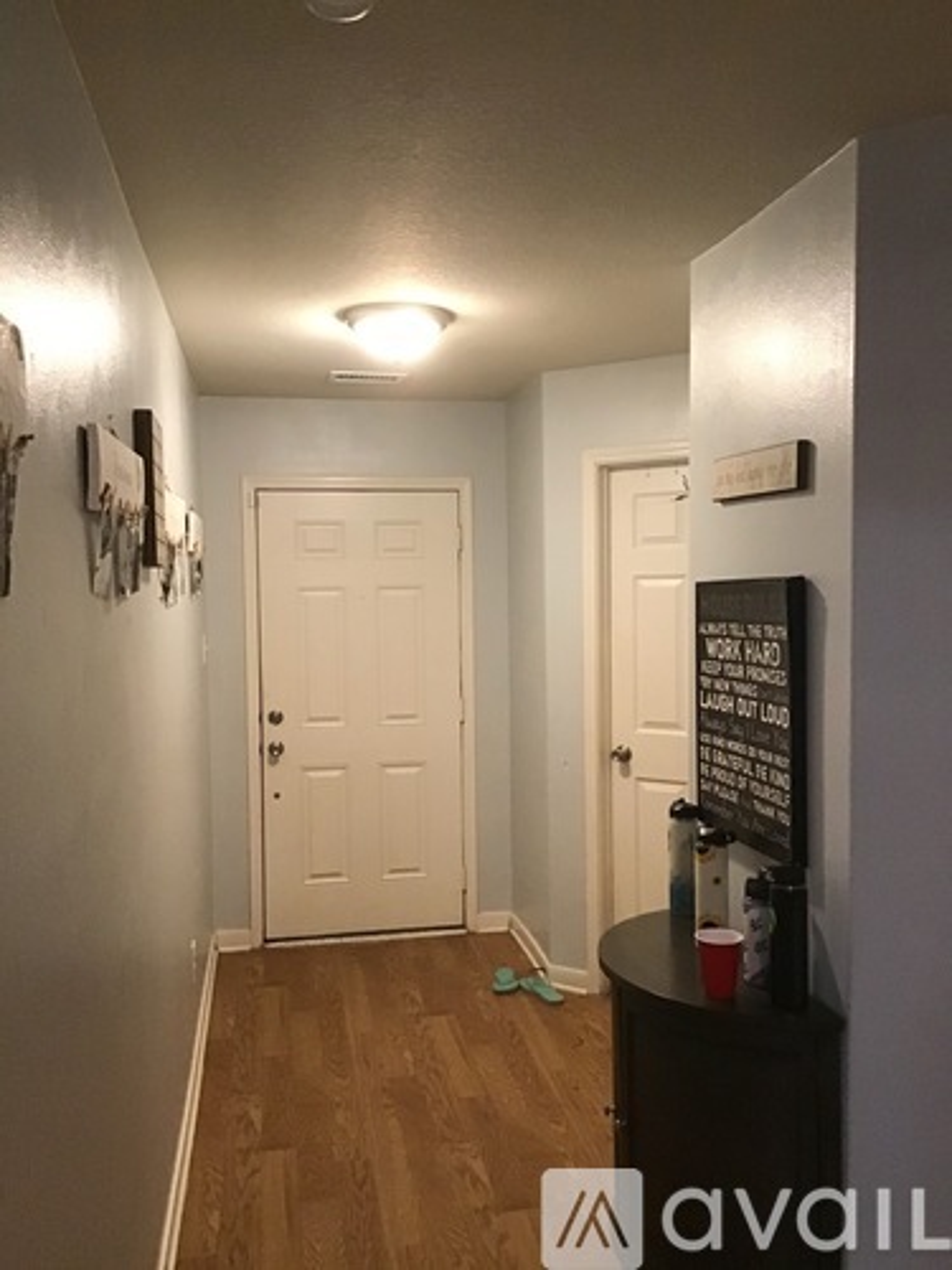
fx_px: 1137
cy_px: 635
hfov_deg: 45.4
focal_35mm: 31
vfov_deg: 58.4
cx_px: 476
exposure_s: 1/30
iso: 200
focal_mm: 3.3
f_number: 2.4
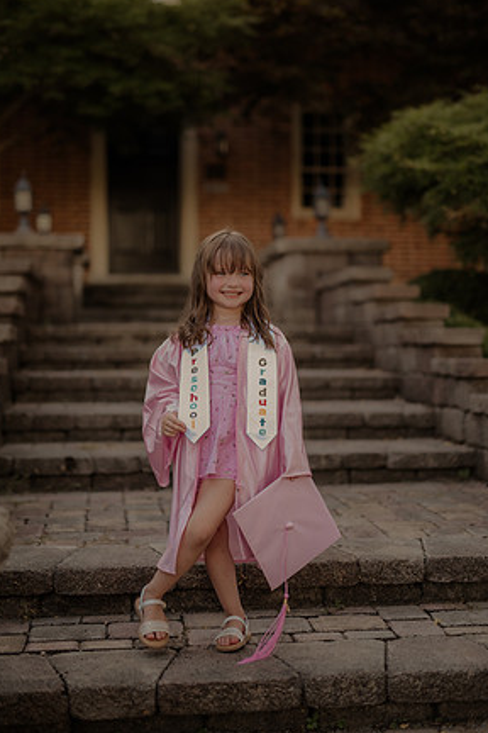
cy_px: 360
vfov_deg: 38.2
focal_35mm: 52
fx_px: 1057
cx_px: 243
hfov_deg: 26.0
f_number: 2
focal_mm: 50
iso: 80
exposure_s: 1/250
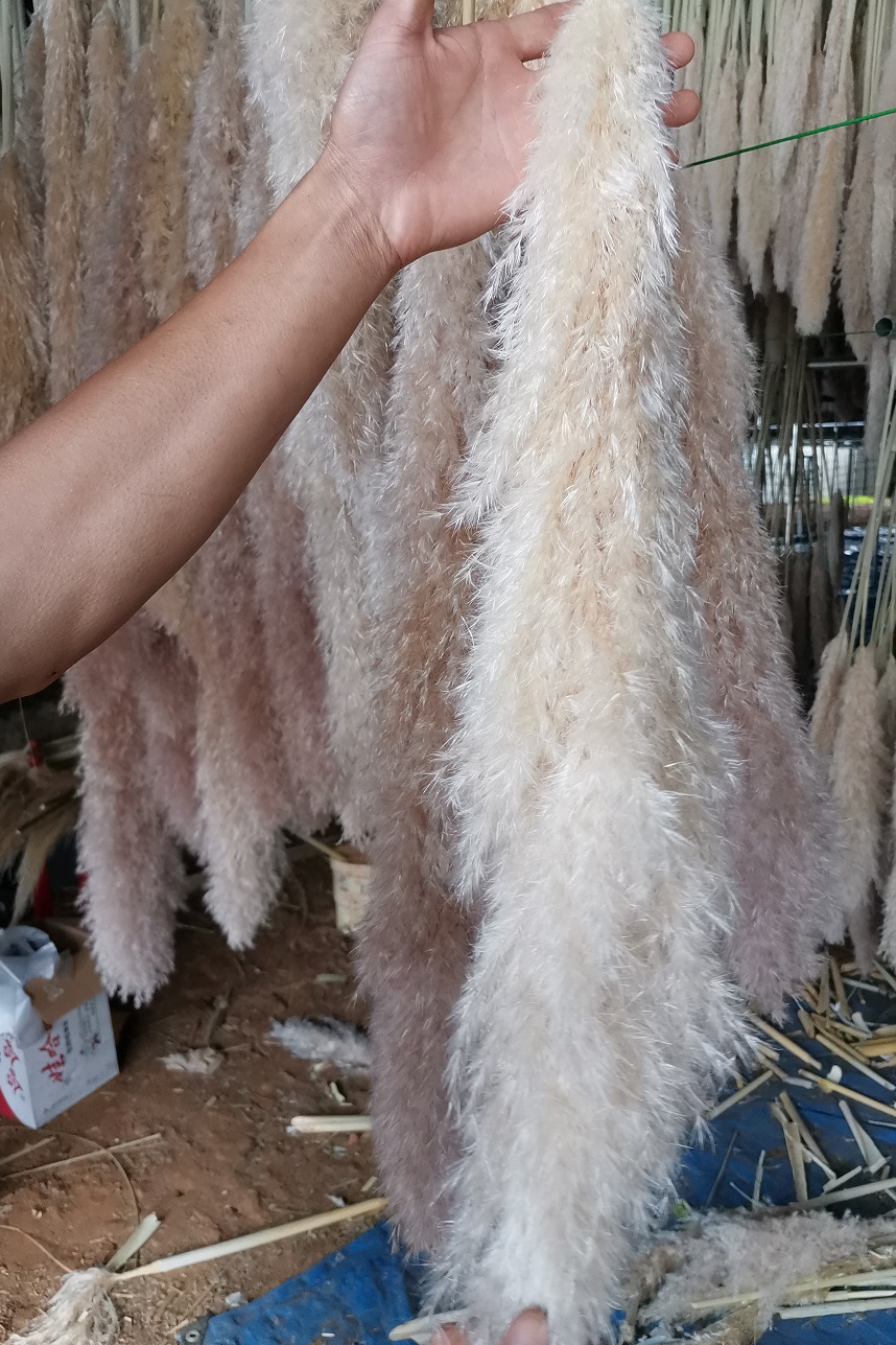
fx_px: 1045
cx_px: 472
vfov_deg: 65.5
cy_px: 675
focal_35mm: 28
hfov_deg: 46.4
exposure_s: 1/50
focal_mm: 4.75
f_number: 1.8
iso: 250
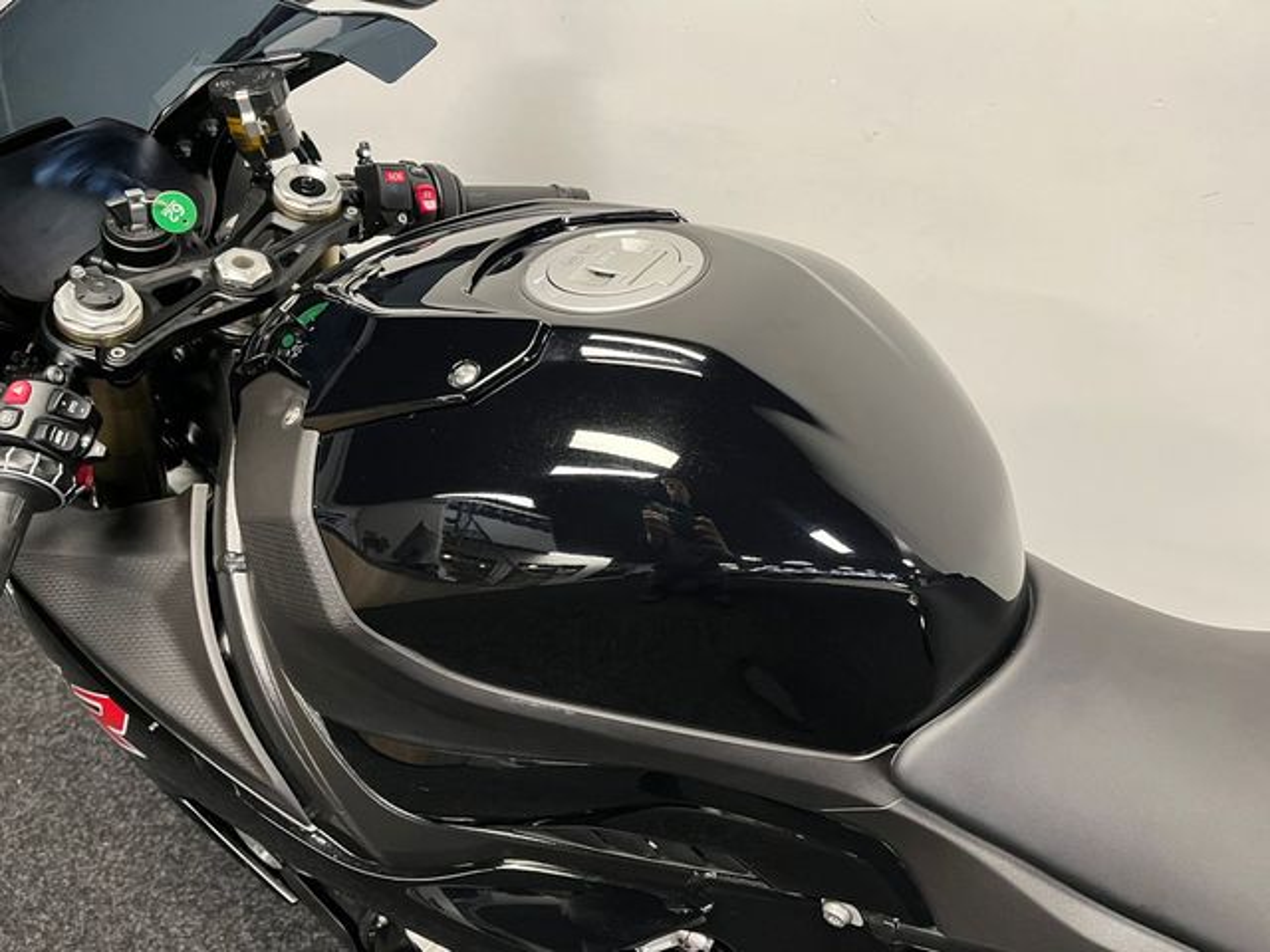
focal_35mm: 26
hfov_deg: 67.3
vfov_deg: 53.1
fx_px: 954
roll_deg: +0.9
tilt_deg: -34.0
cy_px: 476
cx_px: 635
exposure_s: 1/50
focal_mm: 5.1
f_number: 1.6
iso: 160
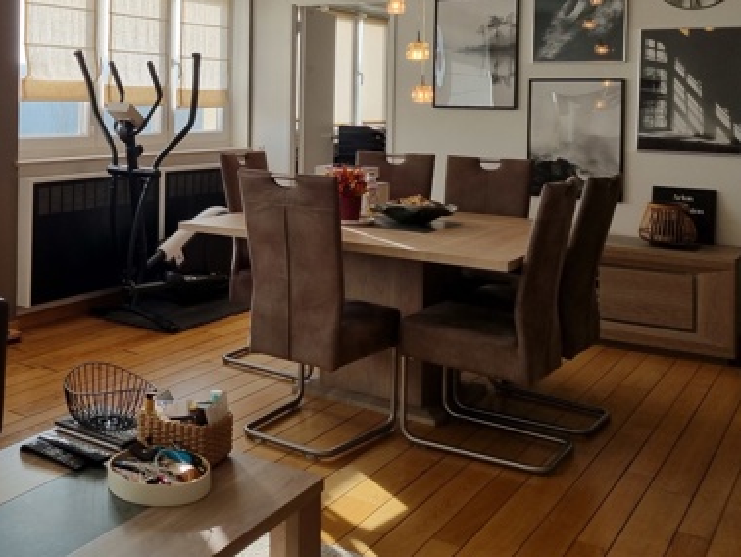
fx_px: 942
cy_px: 118
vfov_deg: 32.1
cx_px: 116
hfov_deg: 40.6
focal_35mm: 44
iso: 50
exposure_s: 1/620
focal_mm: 5.4
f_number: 1.8
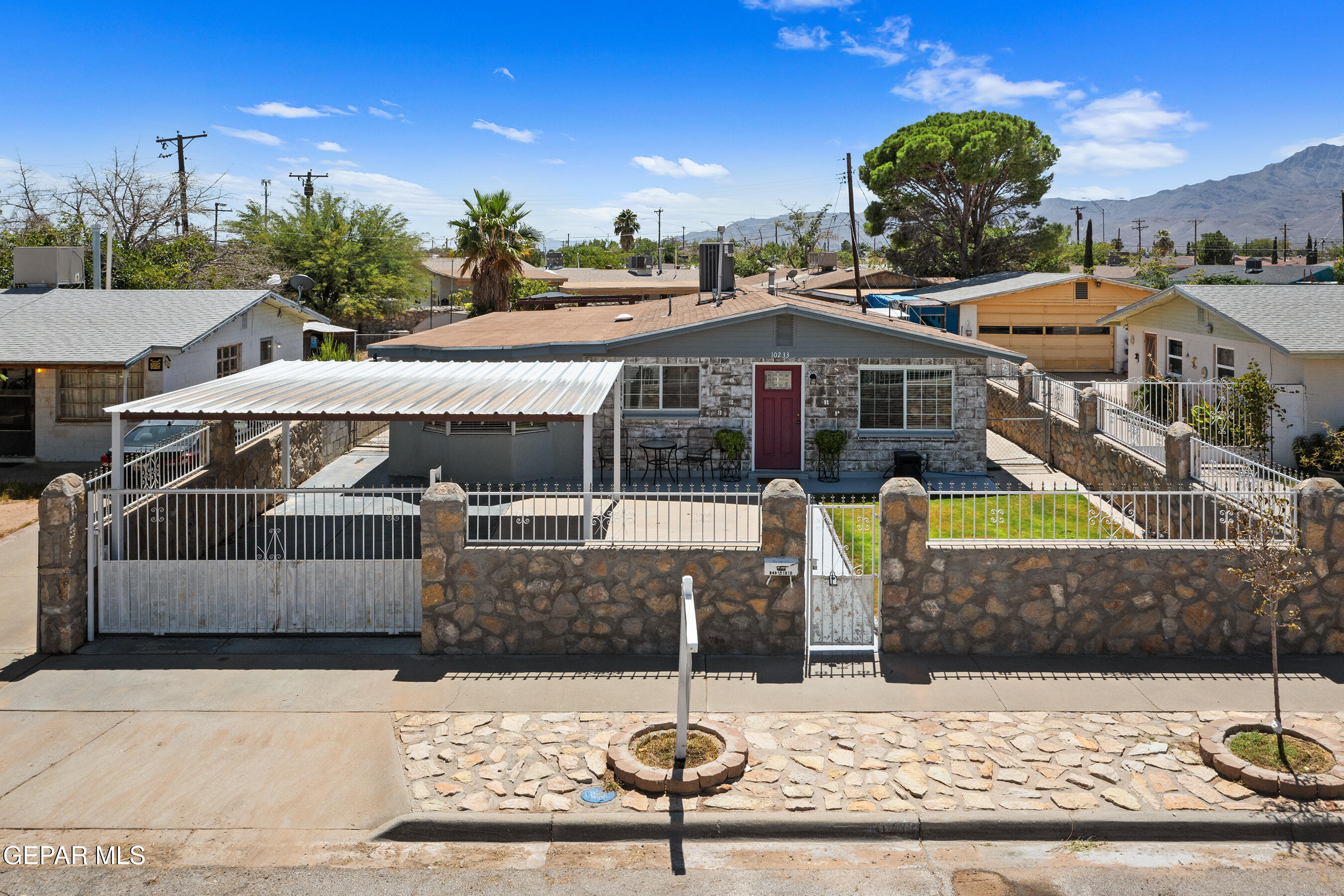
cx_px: 672
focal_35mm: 28
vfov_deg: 46.4
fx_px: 1045
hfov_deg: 65.5
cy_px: 448
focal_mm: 10.26
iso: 100
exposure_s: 1/500
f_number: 6.3
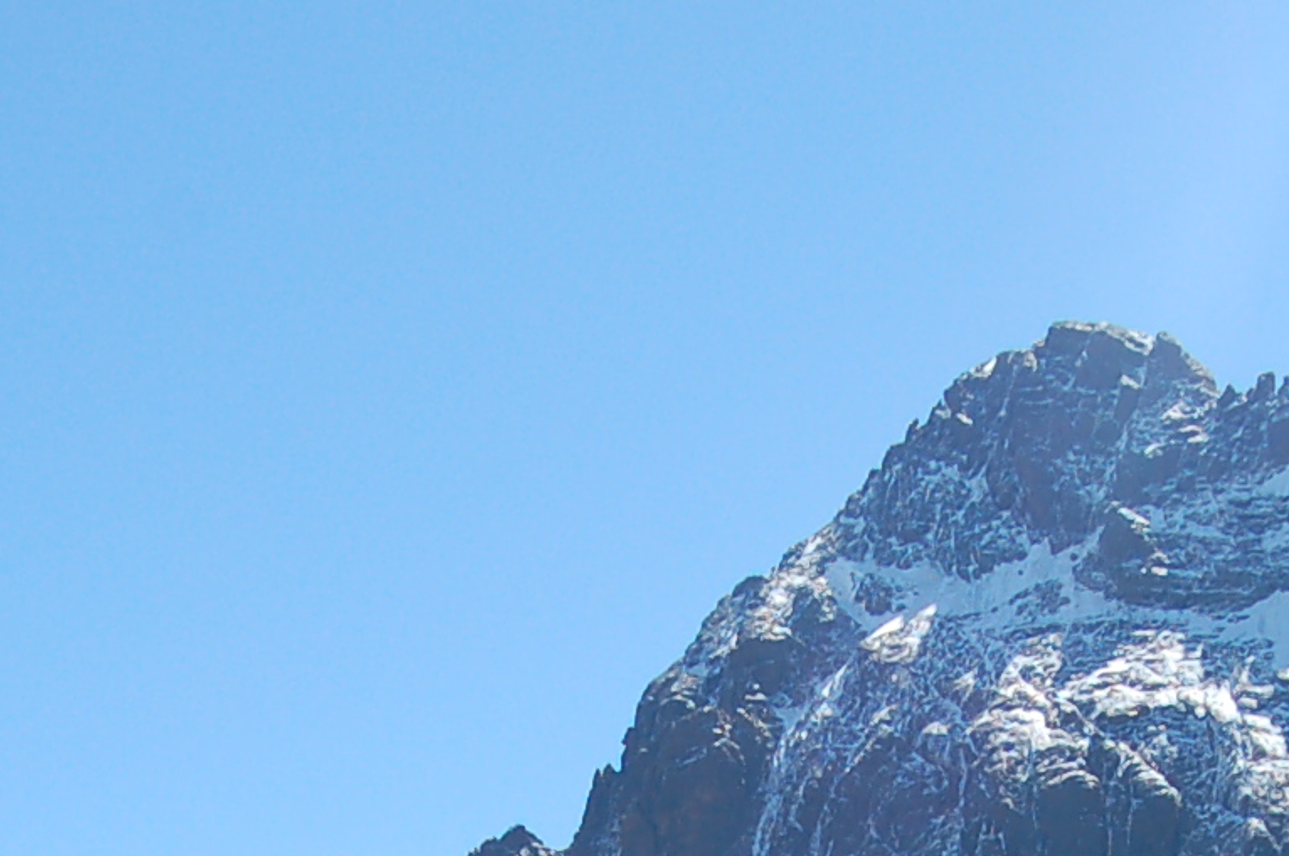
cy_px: 1251
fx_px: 3791
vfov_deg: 12.3
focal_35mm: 106
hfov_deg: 19.3
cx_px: 678
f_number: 9
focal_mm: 18
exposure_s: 1/250
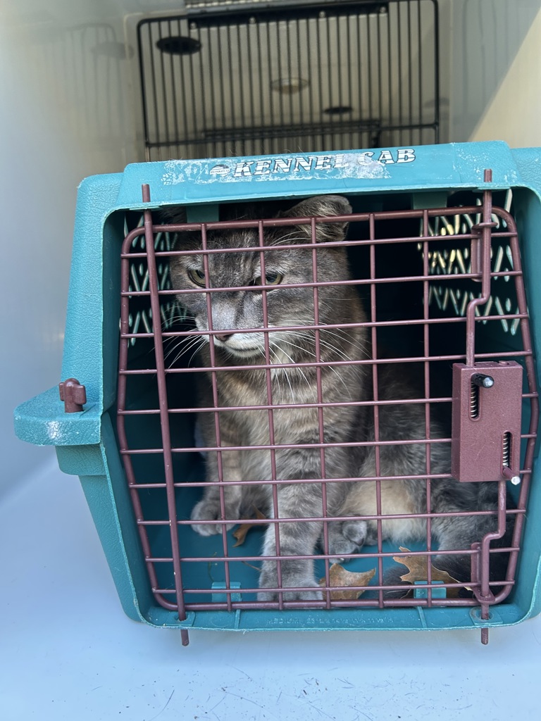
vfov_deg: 67.3
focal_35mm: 26
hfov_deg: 53.1
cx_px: 270
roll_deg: +2.4
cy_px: 360
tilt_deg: -1.0
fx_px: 542
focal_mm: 5.7
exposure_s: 1/121
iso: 125
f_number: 1.5
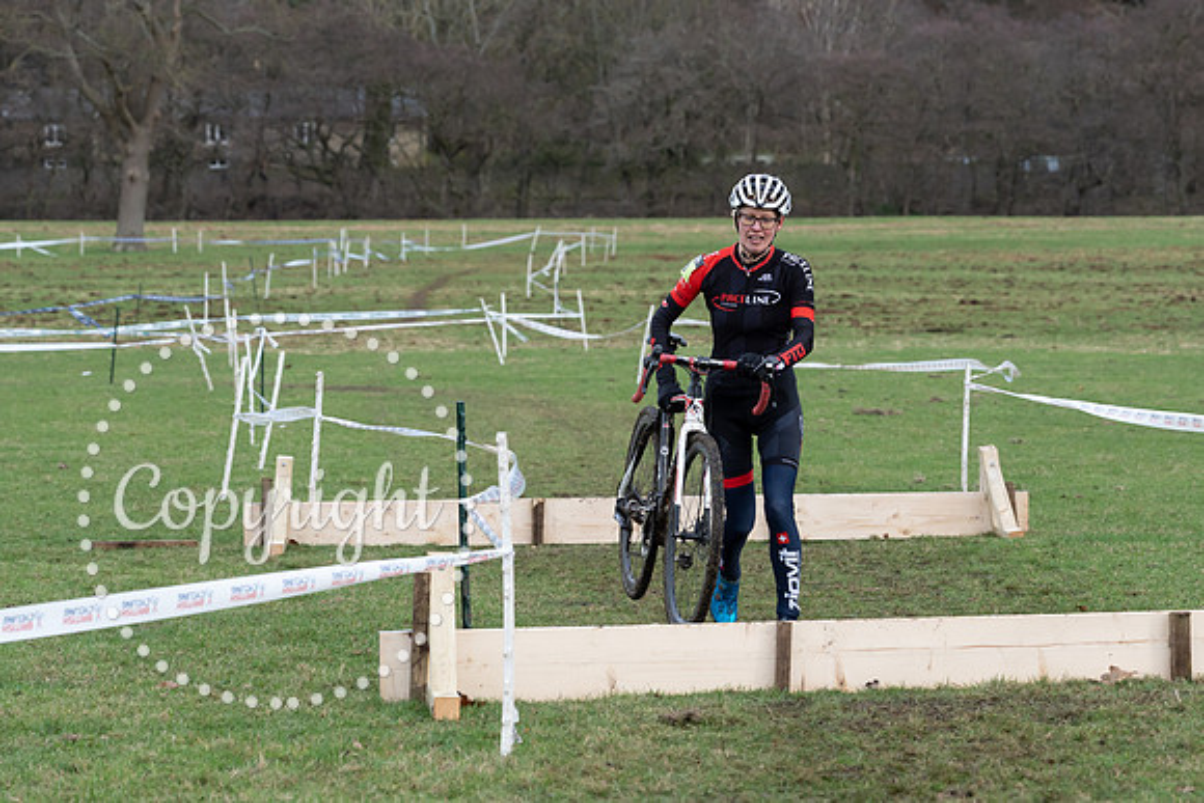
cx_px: 716
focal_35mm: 114
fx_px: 3804
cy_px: 237
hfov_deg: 18.0
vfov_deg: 12.0
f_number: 3.5
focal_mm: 70
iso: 640
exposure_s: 1/640
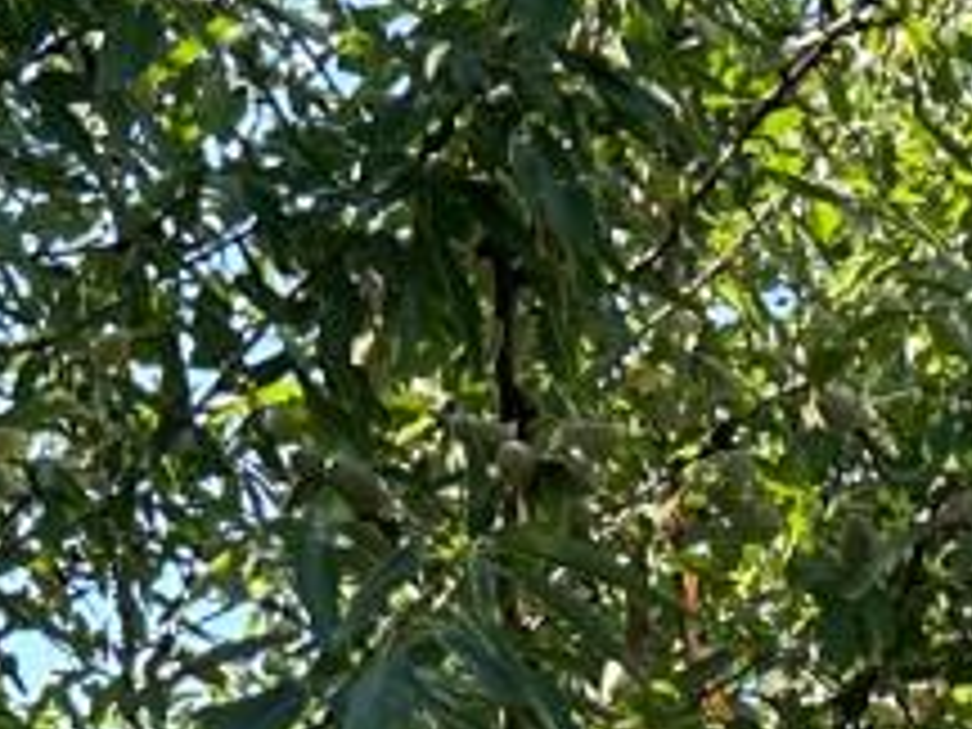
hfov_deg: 11.4
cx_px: 1408
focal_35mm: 167
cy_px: 1505
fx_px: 4689
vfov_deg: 8.4
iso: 80
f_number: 1.78
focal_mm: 6.86
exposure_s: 1/619
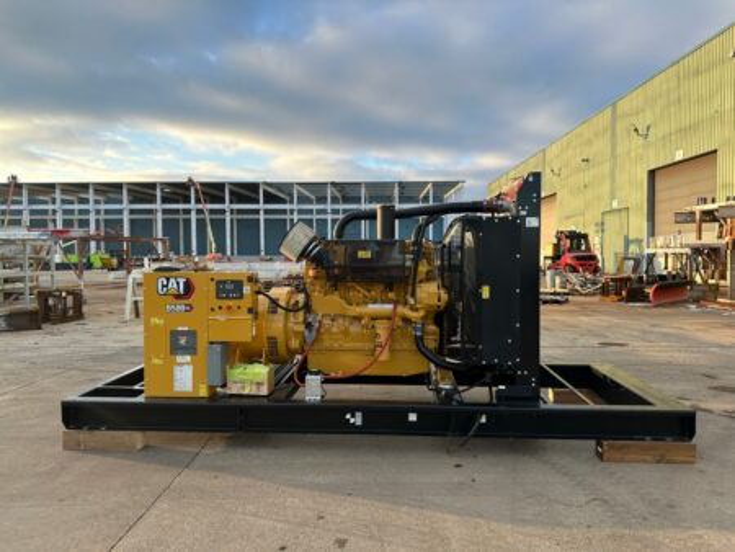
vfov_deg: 56.9
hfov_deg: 71.6
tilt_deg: -1.6
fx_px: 510
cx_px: 368
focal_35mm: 24
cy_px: 276
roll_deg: -0.1
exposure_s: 1/797
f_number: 1.78
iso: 80
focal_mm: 6.86
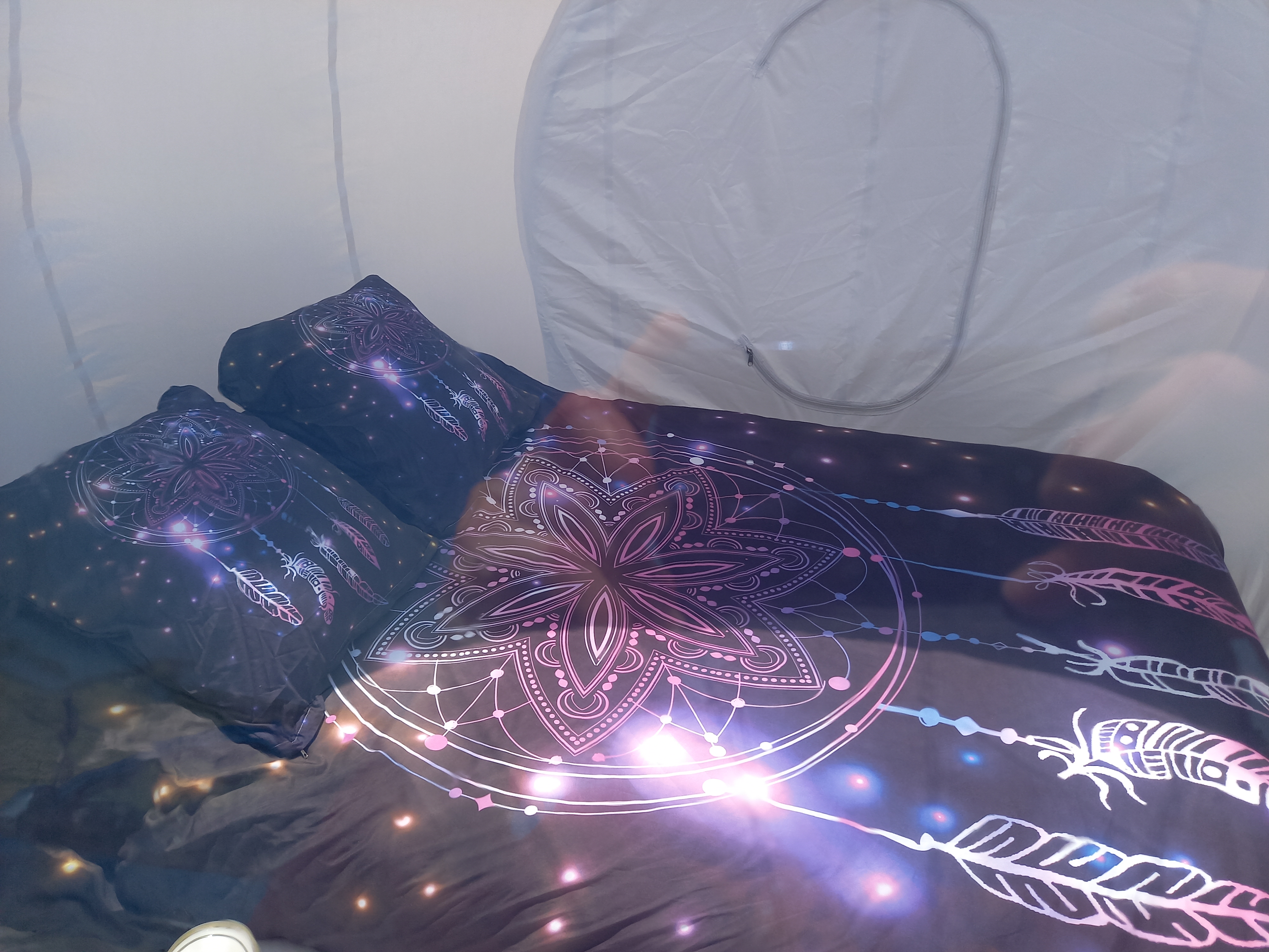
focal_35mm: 25
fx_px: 916
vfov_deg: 54.9
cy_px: 476
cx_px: 634
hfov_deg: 69.4
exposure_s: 1/817
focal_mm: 4.6
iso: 50
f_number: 2
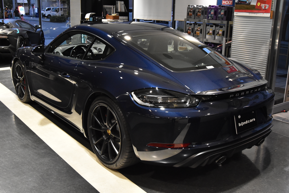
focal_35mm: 36
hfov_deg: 53.1
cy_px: 96
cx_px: 144
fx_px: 289
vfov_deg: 36.9
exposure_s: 1/40
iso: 4000
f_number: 8
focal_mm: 24
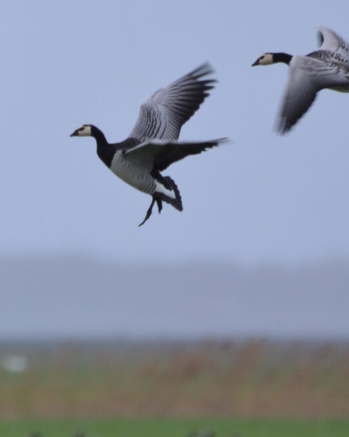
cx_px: -70
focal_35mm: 1929
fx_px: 24900
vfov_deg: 1.0
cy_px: 310
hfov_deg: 0.8
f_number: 5.6
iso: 400
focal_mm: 460
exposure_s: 1/200
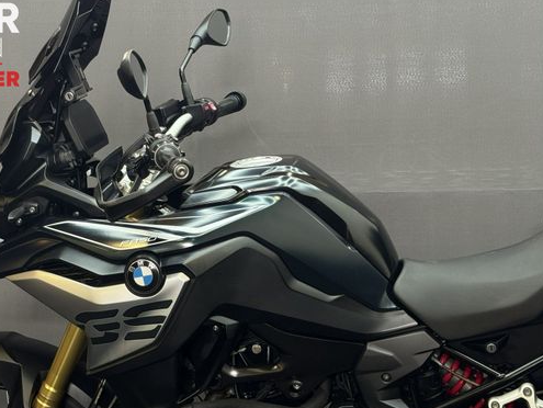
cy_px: 258
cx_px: 195
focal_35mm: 62
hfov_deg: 31.0
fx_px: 973
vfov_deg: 23.6
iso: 125
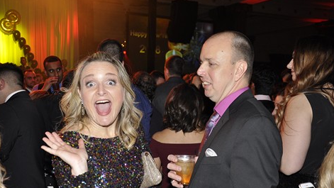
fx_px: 390
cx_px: 154
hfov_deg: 46.4
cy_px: 122
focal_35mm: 44
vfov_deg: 27.0
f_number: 5
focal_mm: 24
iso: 400
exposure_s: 1/60
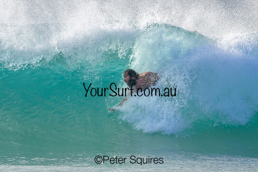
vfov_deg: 1.4
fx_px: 7168
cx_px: 129
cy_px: 86
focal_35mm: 1000
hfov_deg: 2.1
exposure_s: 1/2000
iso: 1400
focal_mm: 1000
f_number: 11
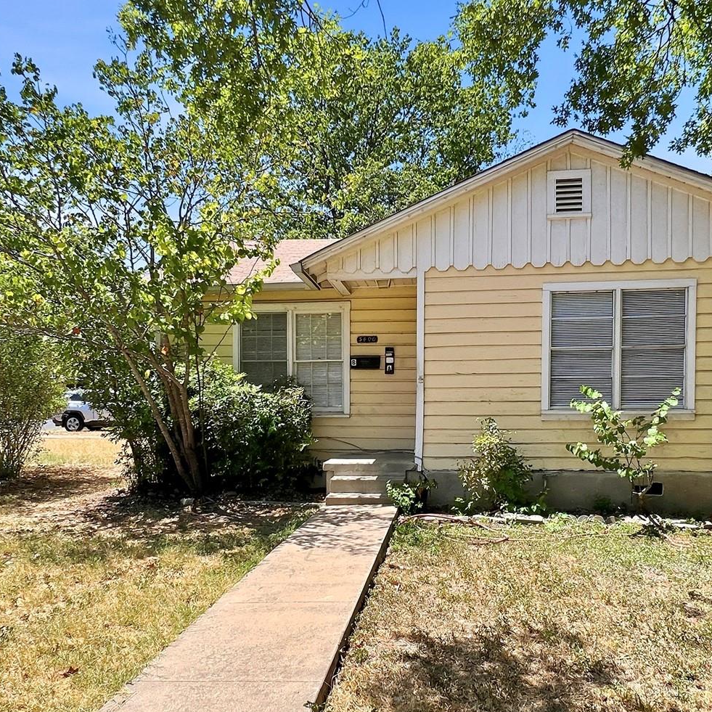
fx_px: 558
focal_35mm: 24
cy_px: 383
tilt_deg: +3.0
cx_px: 373
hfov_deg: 65.0
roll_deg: -0.3
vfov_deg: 64.9
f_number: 1.8
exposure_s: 1/699
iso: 32
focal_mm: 1.6
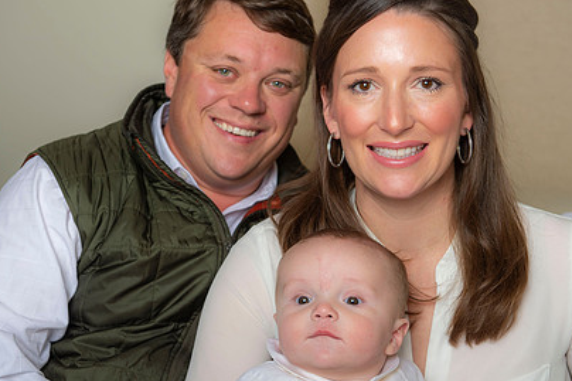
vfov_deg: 17.3
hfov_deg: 25.7
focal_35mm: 79
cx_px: 276
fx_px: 1255
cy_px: 193
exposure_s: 1/200
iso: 200
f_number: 4.5
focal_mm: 55
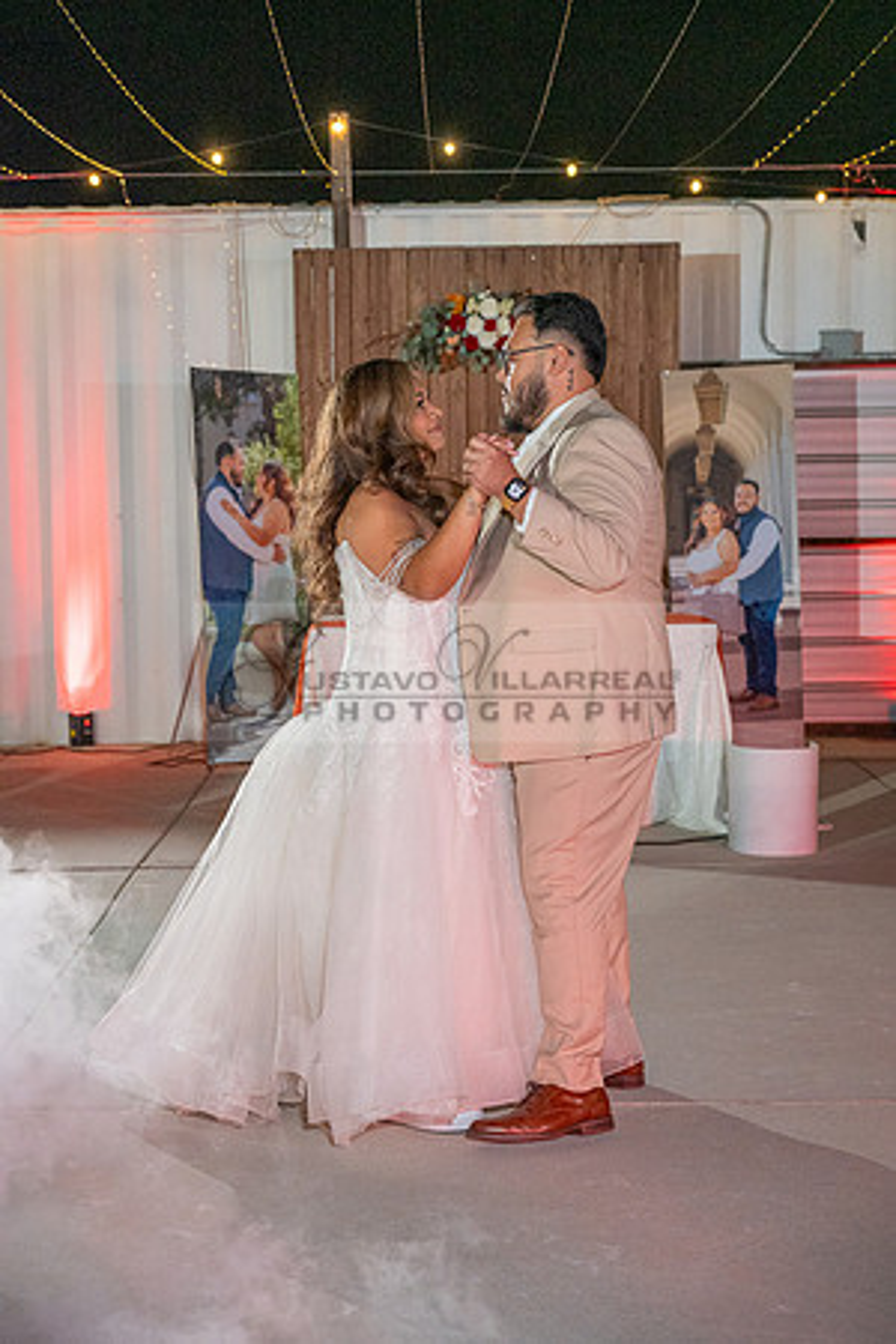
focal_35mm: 61
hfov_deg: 22.3
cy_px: 672
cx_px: 448
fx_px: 2277
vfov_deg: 32.9
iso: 3200
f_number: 4
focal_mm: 61
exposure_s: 1/250
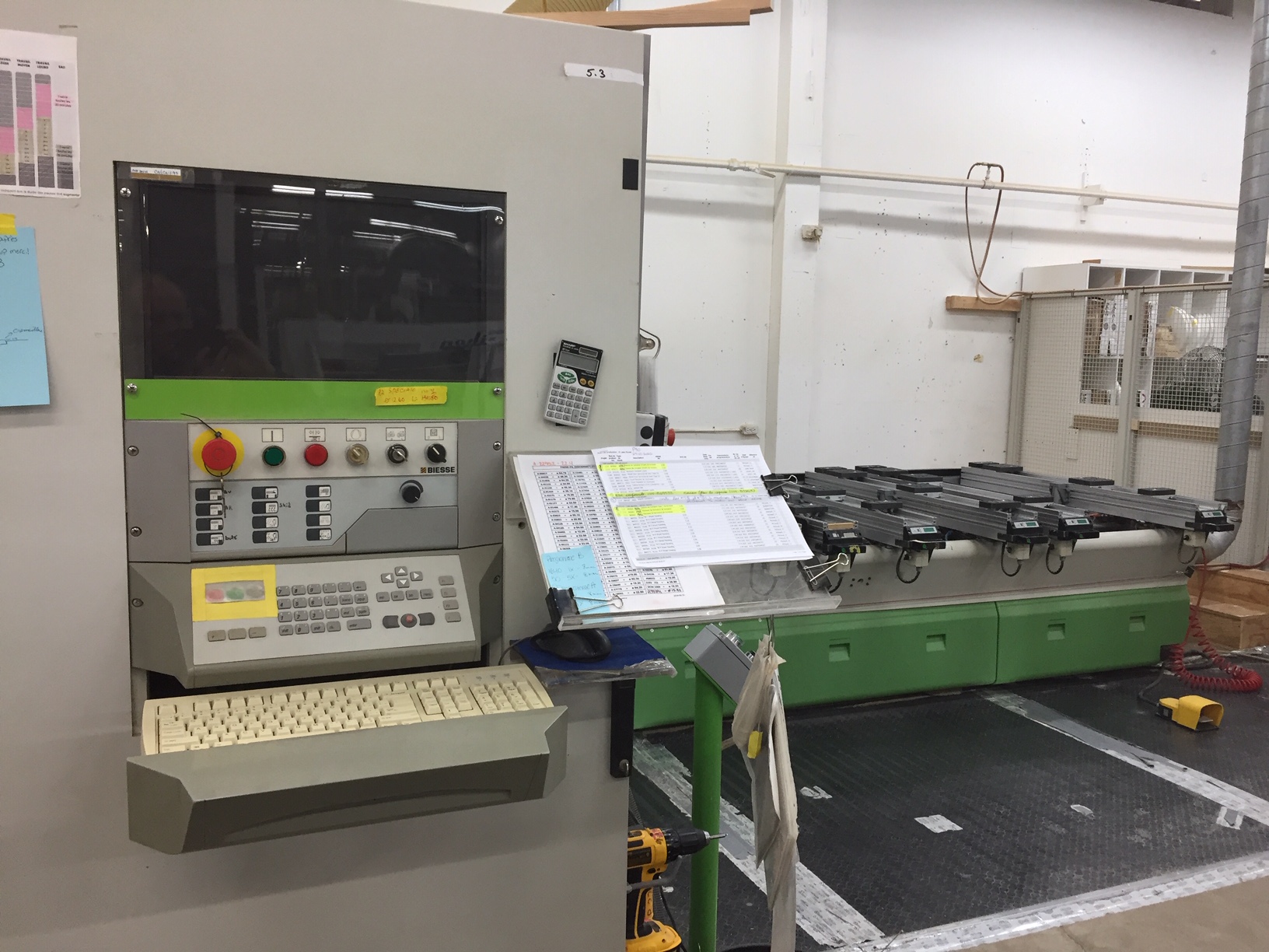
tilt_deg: -6.8
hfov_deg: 61.7
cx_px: 634
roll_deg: -0.8
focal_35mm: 29
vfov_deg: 48.2
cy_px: 476
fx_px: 1063
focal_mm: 4.15
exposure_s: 1/30
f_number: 2.2
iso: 80
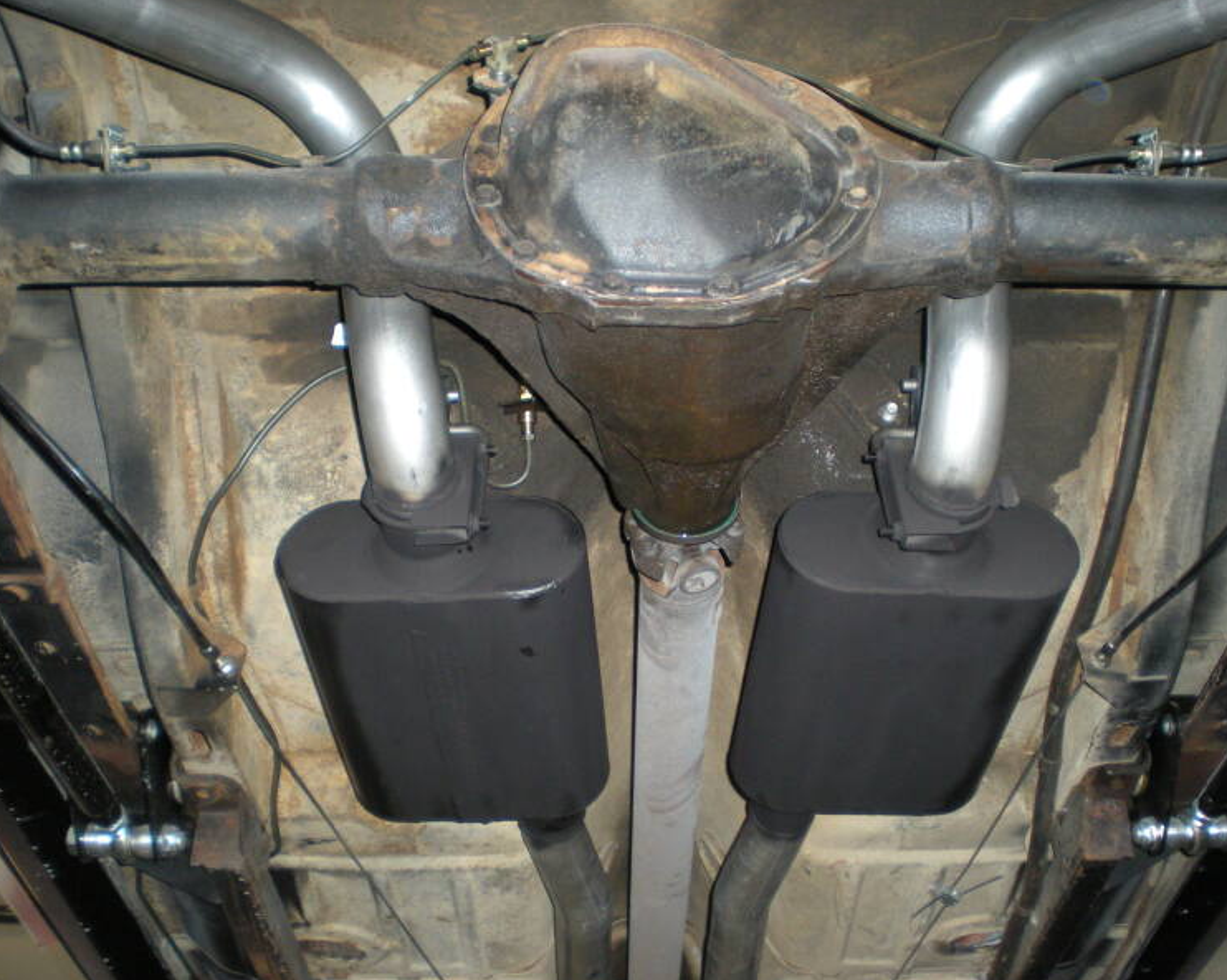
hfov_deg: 45.8
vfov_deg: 37.3
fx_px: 1452
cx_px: 625
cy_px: 491
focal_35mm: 40
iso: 182
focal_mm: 6.3
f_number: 3.1
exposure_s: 1/60
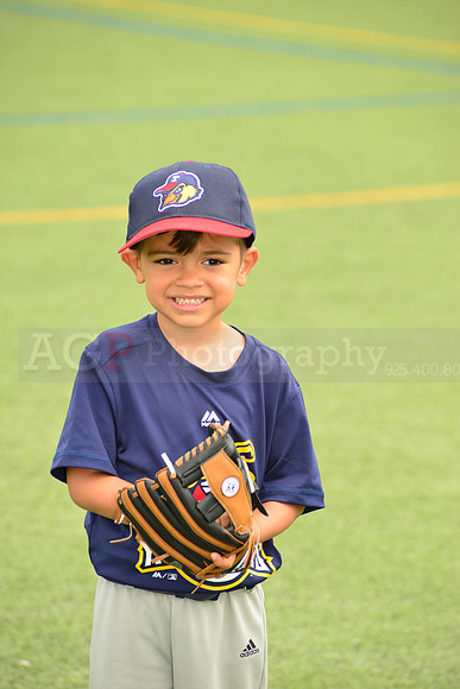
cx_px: 230
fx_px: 3831
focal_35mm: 200
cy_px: 344
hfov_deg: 6.9
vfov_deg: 10.3
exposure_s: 1/200
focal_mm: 200
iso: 250
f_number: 8
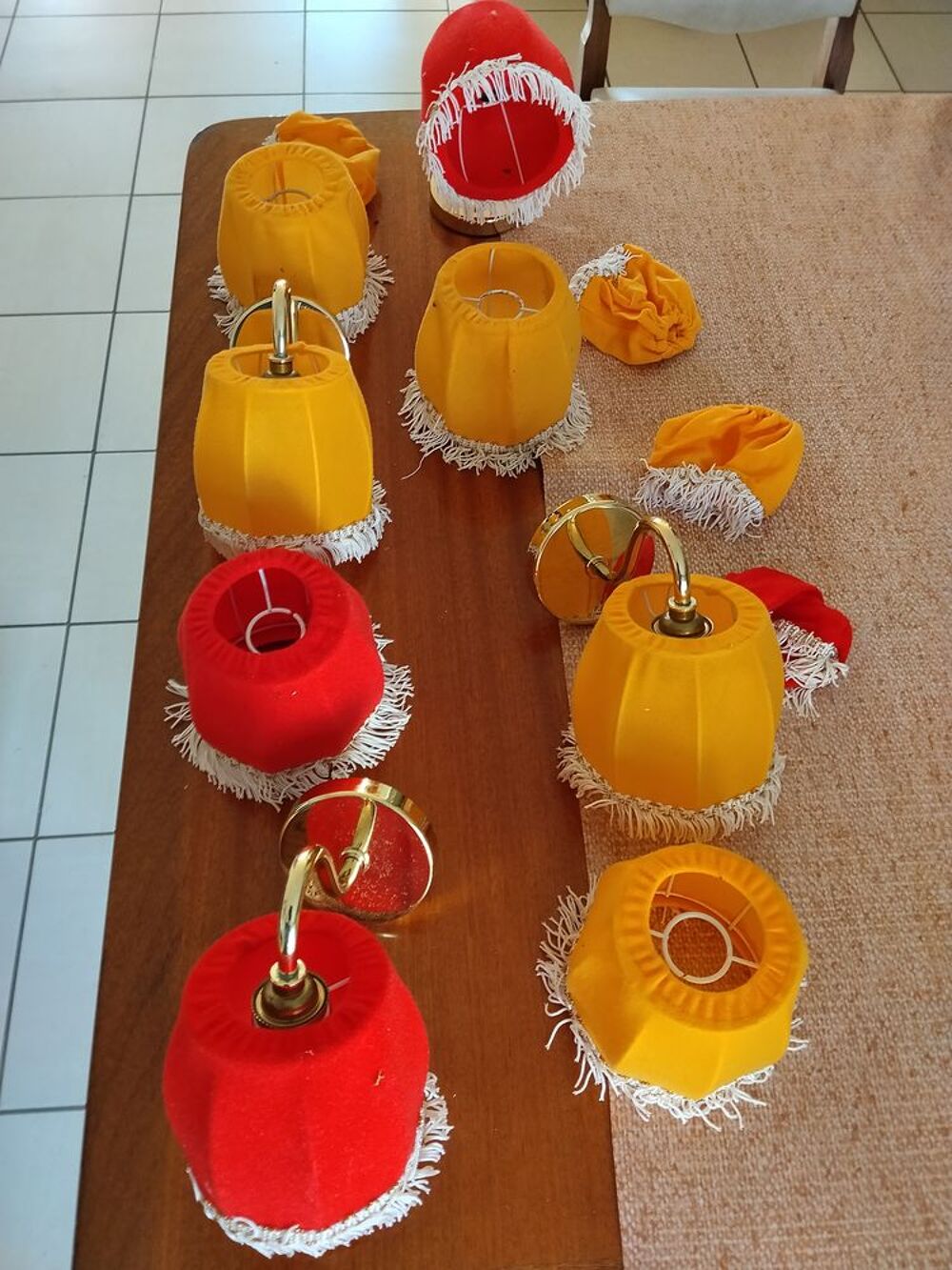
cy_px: 635
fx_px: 1063
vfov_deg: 61.7
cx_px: 476
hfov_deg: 48.2
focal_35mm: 29
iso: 100
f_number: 1.8
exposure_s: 1/33.3
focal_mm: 4.22
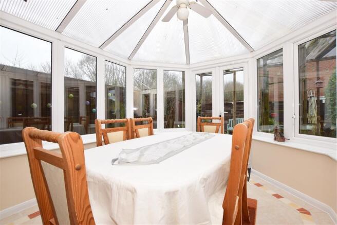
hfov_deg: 100.4
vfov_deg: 77.3
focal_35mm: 15
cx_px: 168
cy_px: 112
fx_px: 140
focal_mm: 10
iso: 400
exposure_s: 1/40
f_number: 8
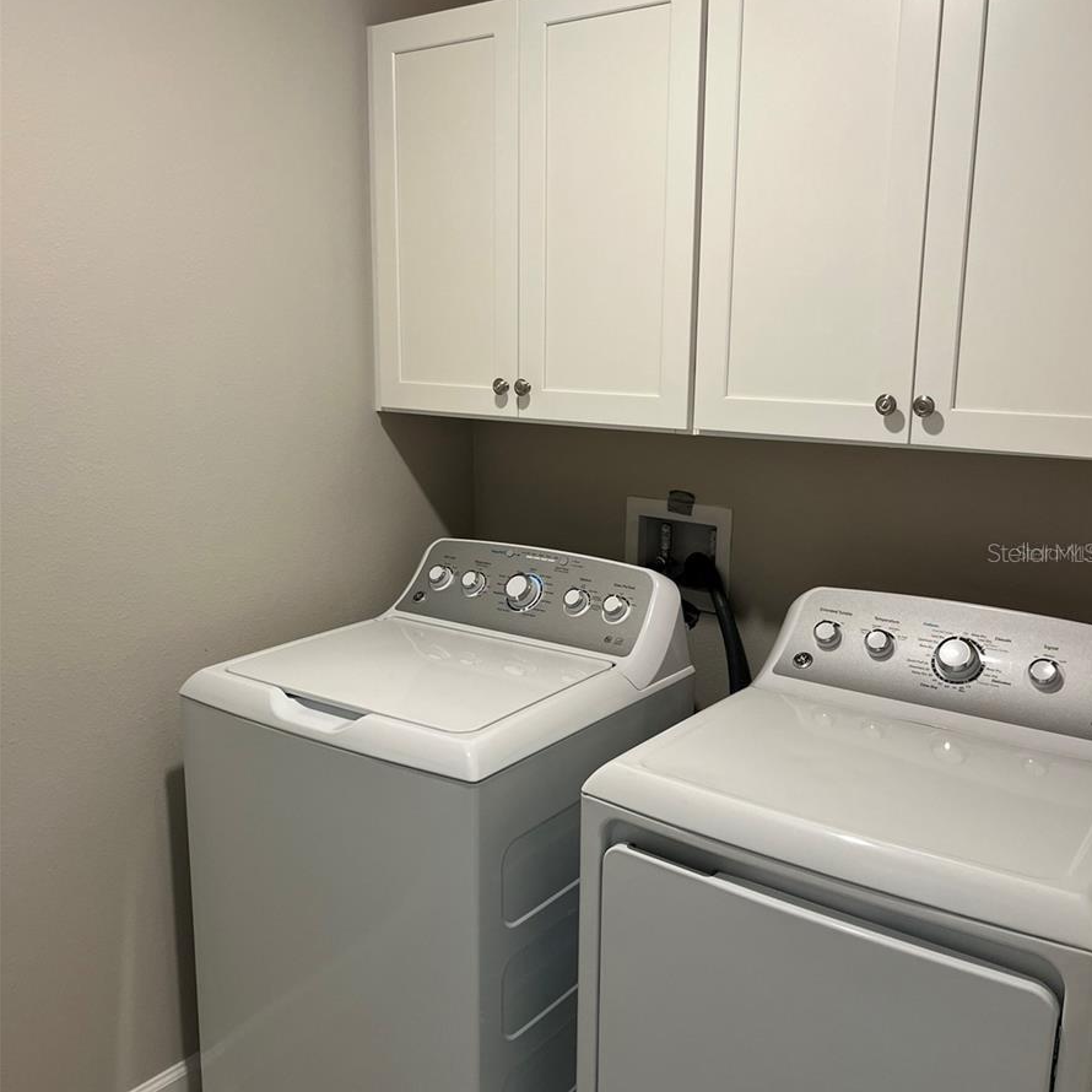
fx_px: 1106
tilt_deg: -10.3
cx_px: 551
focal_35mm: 31
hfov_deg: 52.5
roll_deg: -0.6
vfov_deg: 52.5
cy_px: 552
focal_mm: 5.1
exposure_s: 1/60
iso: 80
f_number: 1.6
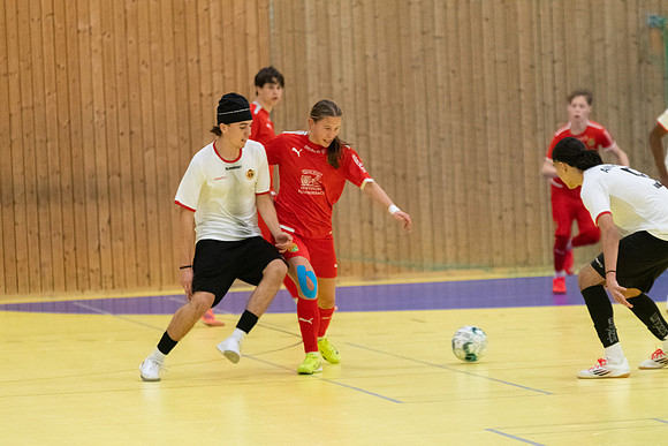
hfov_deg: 7.8
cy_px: 223
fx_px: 4872
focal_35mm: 262
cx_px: 334
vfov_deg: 5.2
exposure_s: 1/640
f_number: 3.2
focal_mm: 175
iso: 5600
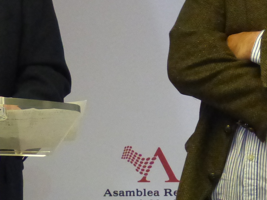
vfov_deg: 3.2
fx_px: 3548
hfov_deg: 4.3
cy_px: -33
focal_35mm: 460
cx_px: 153
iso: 800
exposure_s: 1/320
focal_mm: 26.1
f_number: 2.8
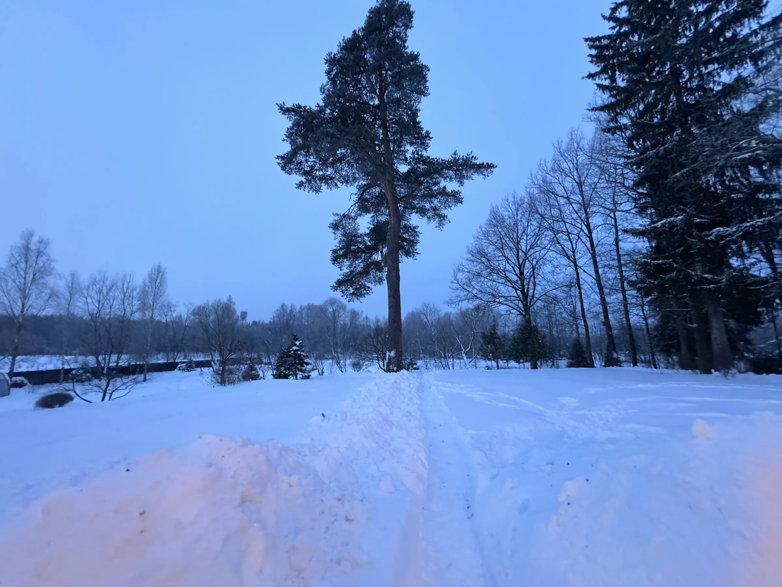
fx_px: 316
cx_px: 391
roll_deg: +0.0
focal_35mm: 14
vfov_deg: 85.7
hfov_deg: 102.1
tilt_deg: +10.2
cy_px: 294
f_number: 2.2
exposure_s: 1/50
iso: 1250
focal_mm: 2.22
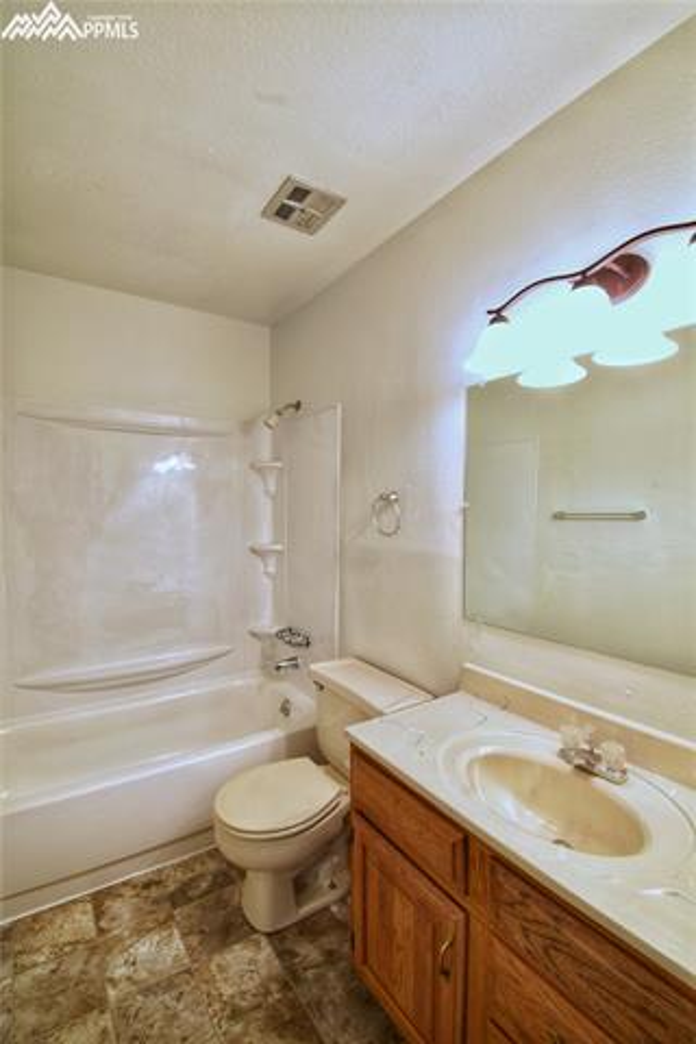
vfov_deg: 100.4
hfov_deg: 77.3
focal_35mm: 15
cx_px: 348
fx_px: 435
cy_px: 522
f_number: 11
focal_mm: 10
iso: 100
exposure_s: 1/1.6
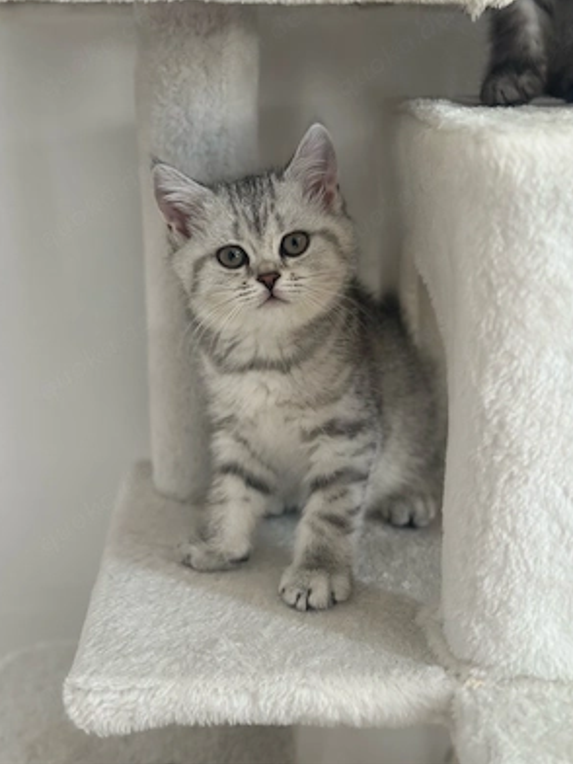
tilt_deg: -15.4
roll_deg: +0.1
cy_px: 378
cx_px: 286
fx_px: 1081
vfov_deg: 38.9
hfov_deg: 29.7
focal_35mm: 49
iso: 160
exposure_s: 1/60
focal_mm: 6.86
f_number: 1.78
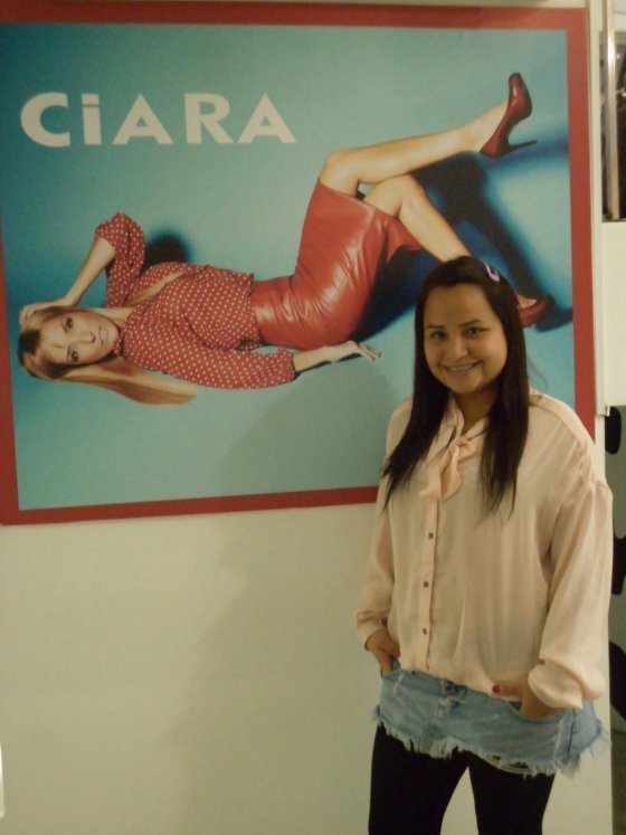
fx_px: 1061
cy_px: 418
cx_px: 313
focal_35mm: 44
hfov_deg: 32.9
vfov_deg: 43.0
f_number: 3.5
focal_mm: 7.9
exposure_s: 1/13
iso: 200
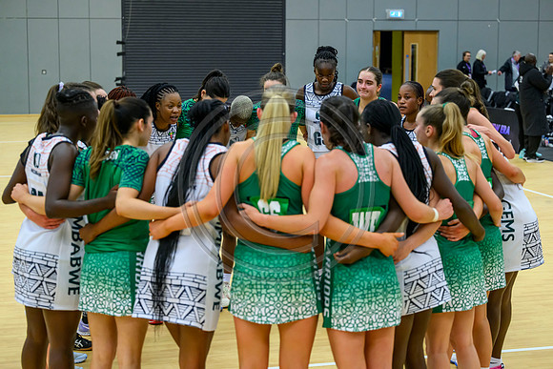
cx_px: 276
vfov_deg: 19.5
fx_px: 1075
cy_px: 184
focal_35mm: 70
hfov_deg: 28.8
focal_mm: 70
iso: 4000
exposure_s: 1/1000
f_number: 3.2
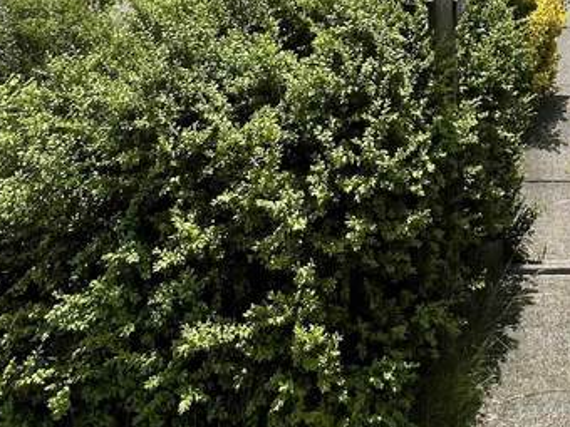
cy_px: -203
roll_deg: +0.4
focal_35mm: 49
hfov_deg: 35.4
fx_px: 807
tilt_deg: -7.9
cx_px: 565
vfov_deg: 23.9
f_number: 1.8
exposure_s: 1/2538
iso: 32
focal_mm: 1.57
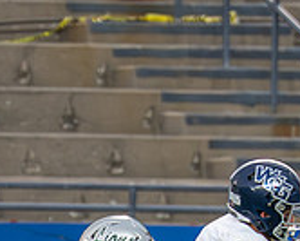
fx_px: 14081
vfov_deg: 1.0
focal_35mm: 1585
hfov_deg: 1.2
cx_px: 12
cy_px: 360
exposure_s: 1/1250
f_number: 2.8
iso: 1600
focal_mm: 200
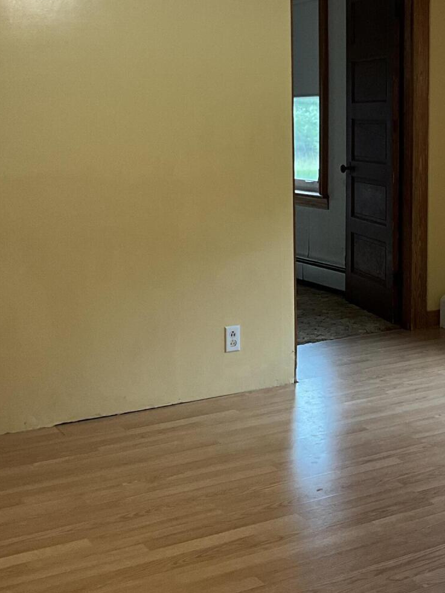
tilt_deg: -7.5
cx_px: 379
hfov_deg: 24.3
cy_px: 227
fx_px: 1012
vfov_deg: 32.6
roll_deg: +0.7
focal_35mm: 59
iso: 80
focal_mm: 3
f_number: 1.8
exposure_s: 1/60
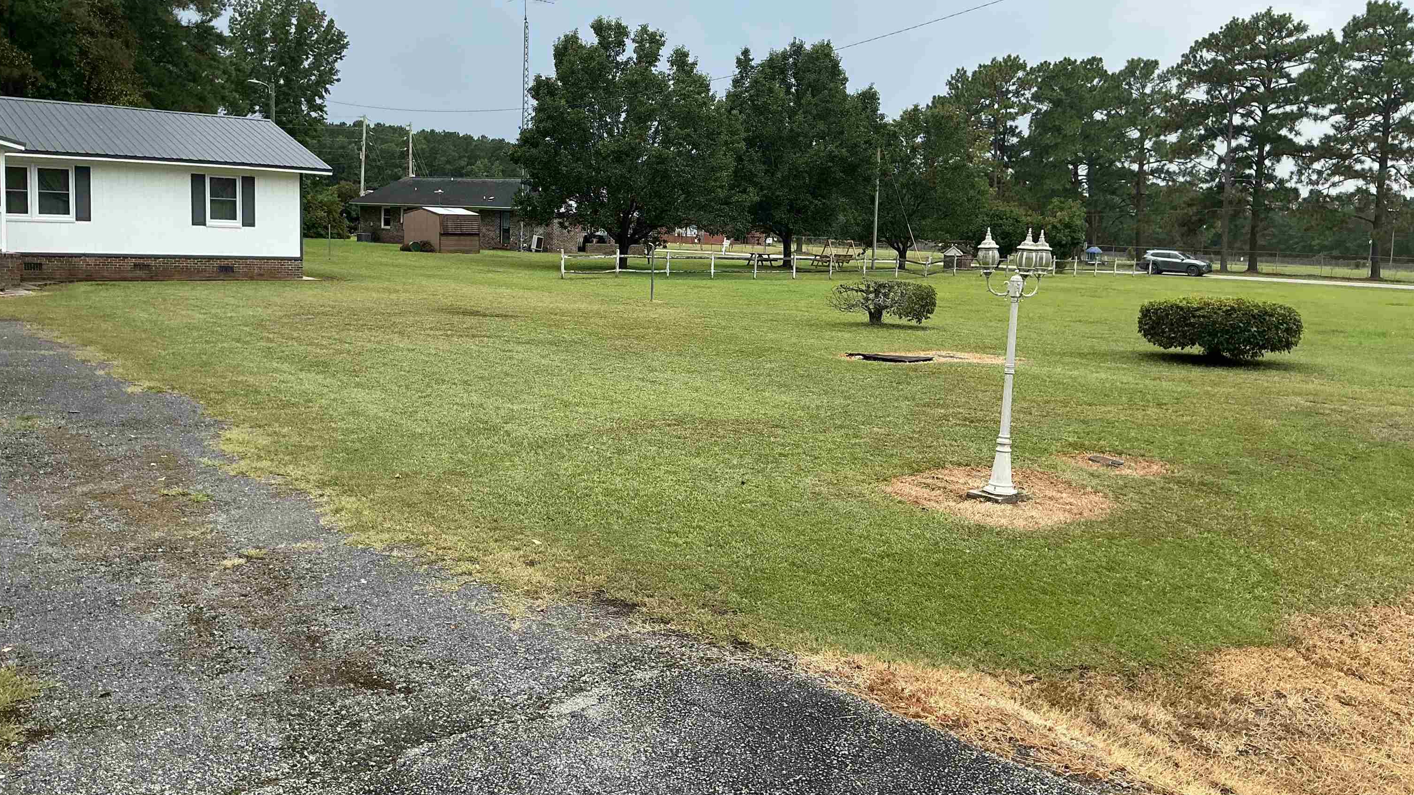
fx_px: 1162
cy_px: 367
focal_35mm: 31
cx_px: 704
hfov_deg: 62.6
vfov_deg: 37.7
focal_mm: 3
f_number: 1.8
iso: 25
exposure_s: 1/674
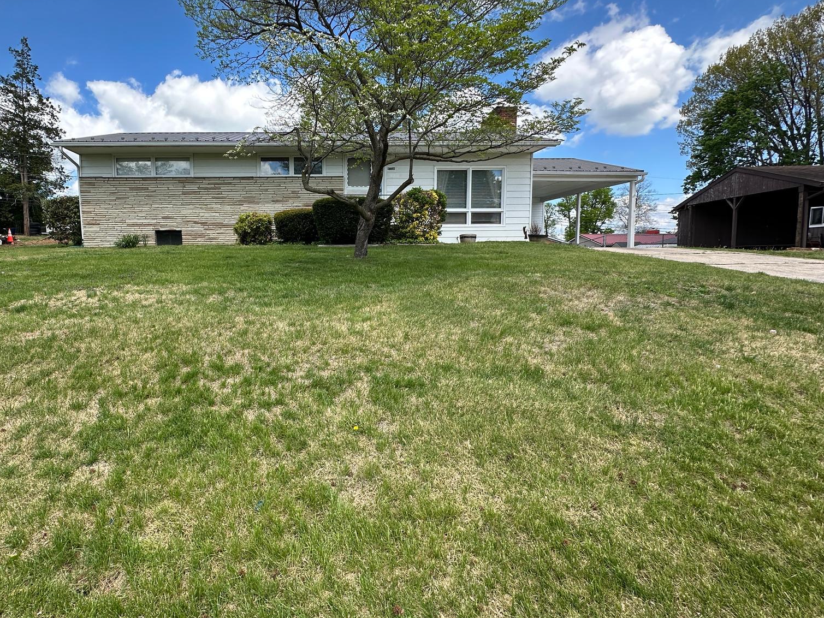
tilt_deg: -4.2
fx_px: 452
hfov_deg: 83.1
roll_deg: +0.6
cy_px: 298
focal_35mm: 19
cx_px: 311
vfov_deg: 68.7
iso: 40
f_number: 2.2
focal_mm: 2.22
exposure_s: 1/716
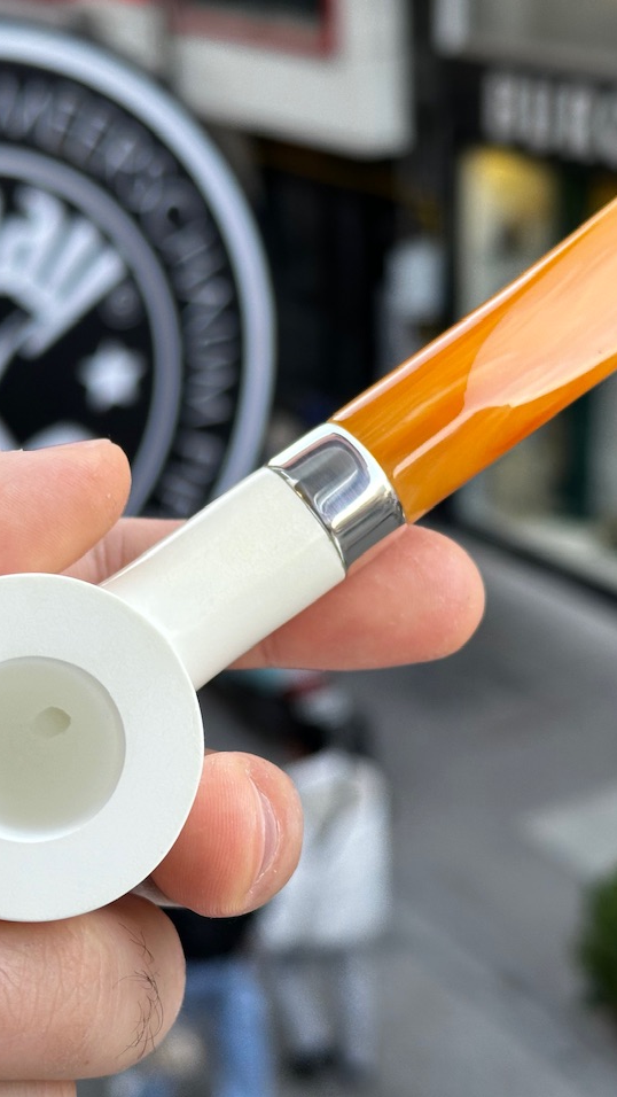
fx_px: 2035
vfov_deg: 30.1
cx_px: 265
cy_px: 550
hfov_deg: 17.2
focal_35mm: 70
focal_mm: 6.86
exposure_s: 1/100
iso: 64
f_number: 1.78
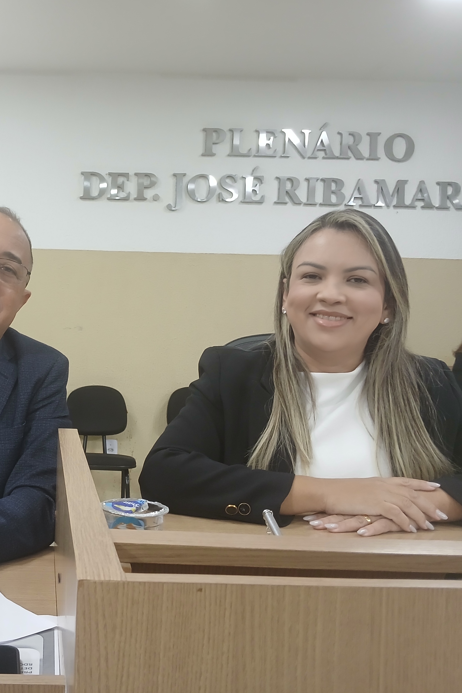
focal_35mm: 37
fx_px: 712
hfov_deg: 34.0
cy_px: 342
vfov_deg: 51.9
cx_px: 49
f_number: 1.8
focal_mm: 3.98
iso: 200
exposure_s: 1/60
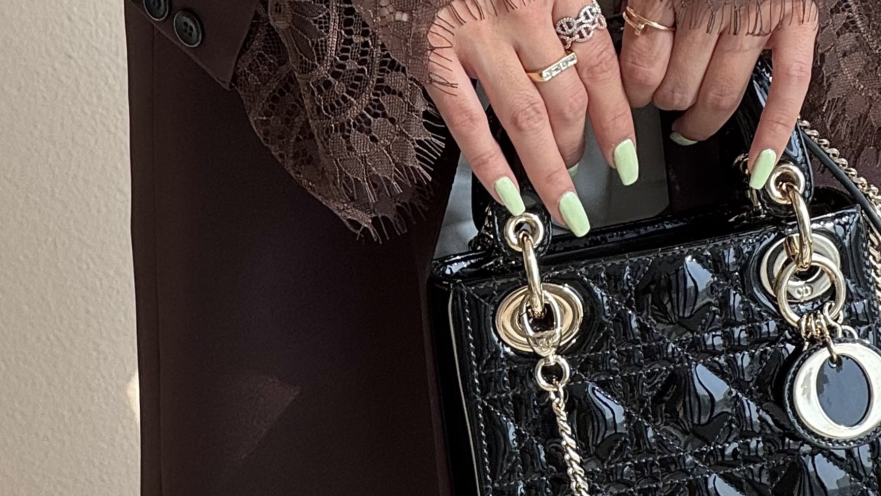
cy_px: -467
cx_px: 518
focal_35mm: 189
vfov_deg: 6.3
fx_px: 4415
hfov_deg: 11.4
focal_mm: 9
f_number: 2.8
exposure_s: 1/99
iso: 50
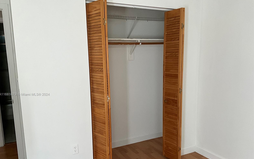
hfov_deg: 61.2
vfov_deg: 40.4
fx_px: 215
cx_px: 126
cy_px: 95
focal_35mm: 31
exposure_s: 1/65
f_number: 1.8
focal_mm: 3
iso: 64
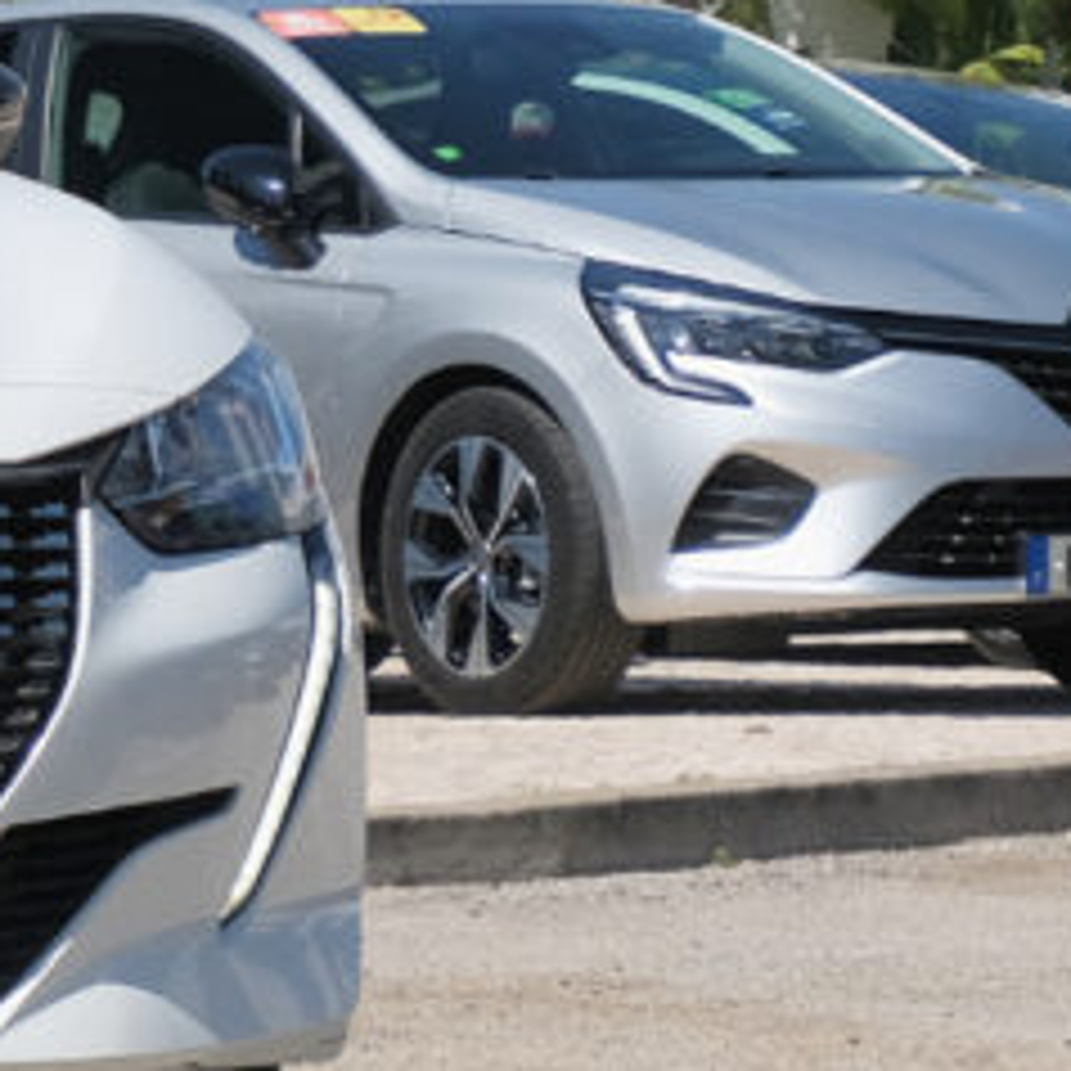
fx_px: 8716
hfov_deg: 6.9
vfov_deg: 7.0
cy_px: 488
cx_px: -882
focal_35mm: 249
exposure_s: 1/1000
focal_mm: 45
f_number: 5.6
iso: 160
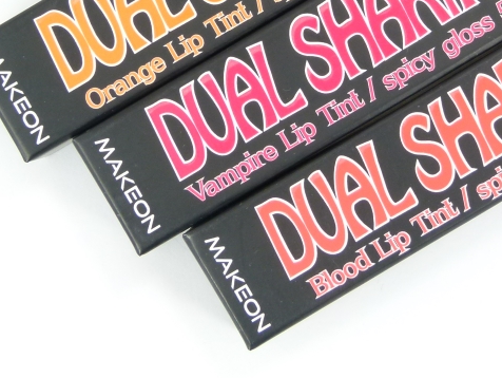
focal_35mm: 104
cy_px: 61
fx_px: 1510
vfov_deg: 14.2
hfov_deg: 18.8
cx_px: 340
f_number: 3.6
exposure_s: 1/80
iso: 100
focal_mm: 10.8
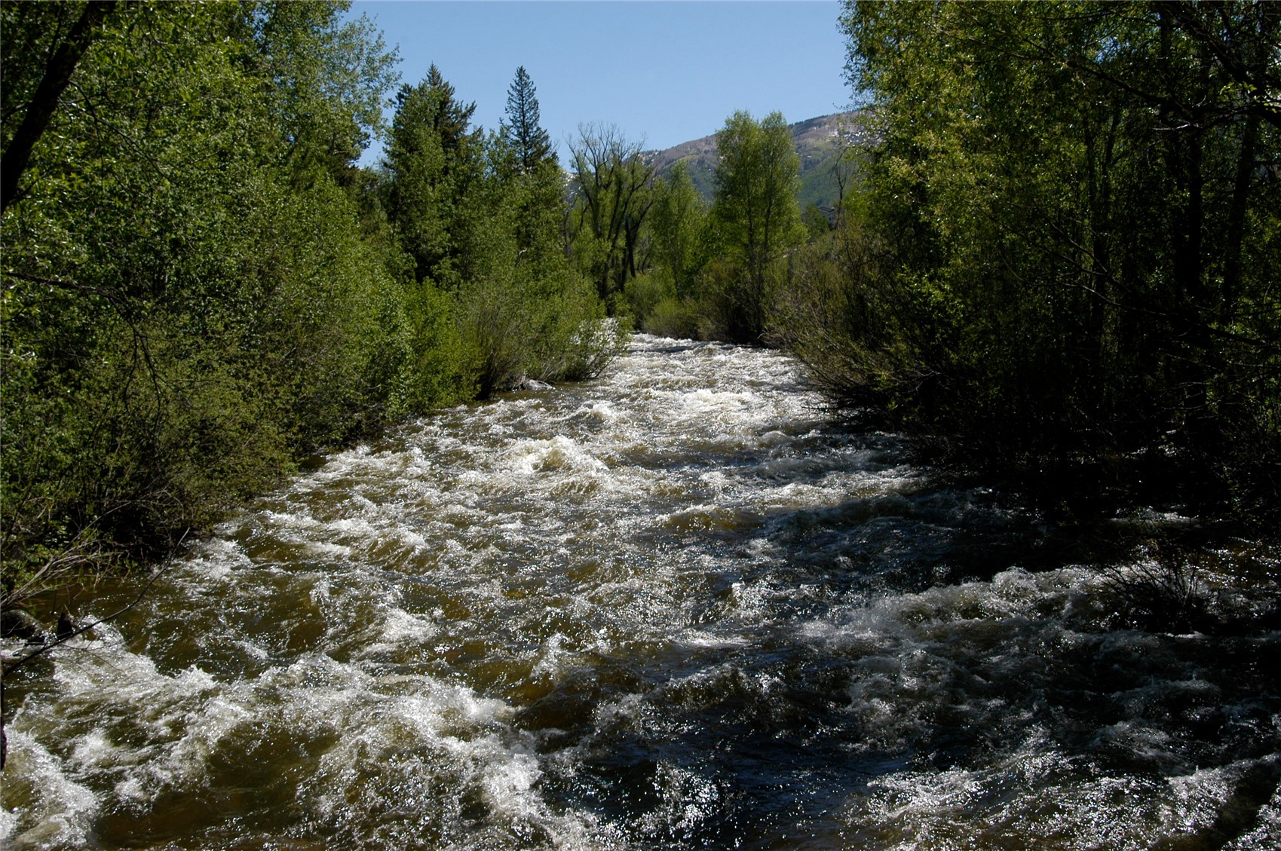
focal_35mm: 42
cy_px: 426
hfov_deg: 46.4
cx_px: 640
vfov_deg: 31.8
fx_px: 1493
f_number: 8
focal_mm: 28
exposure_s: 1/400
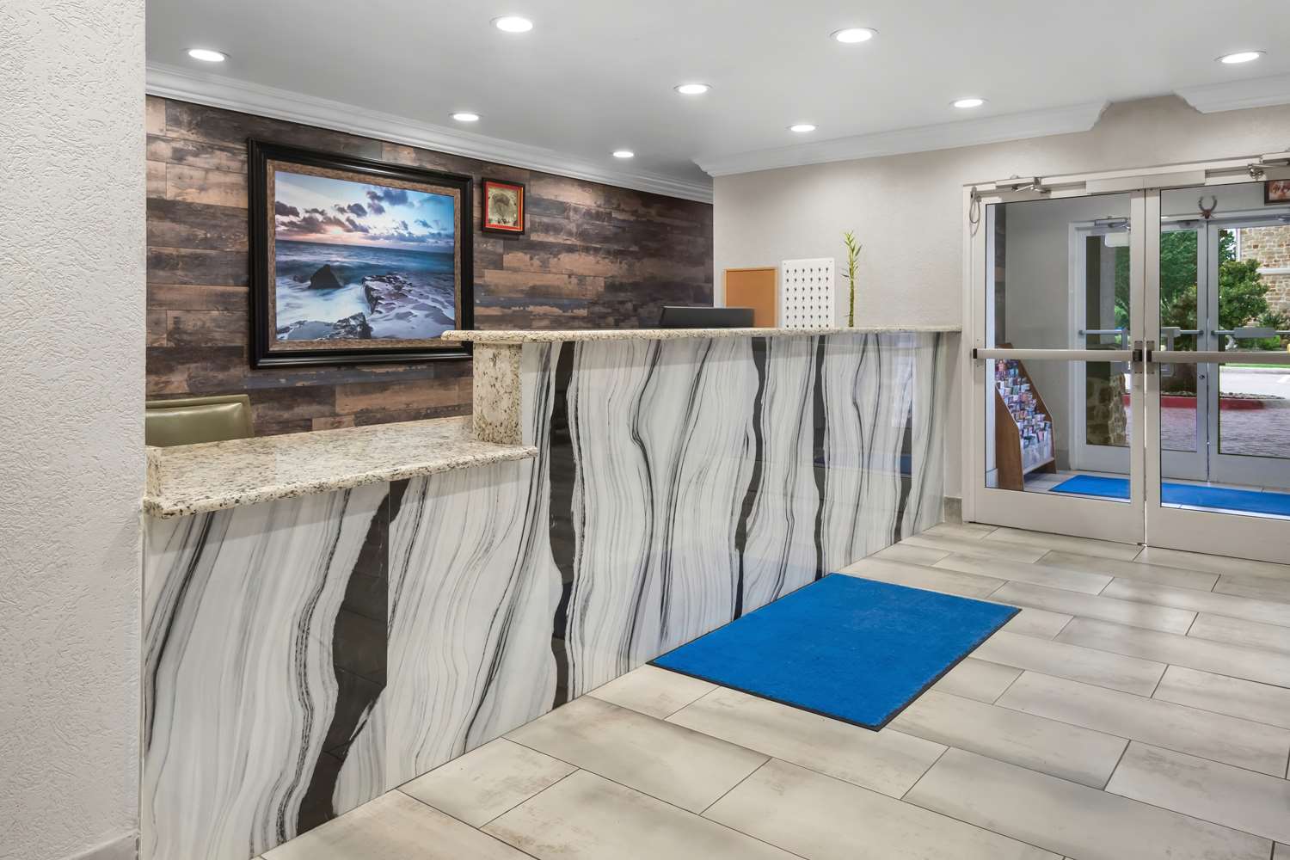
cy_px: 430
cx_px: 645
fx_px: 860
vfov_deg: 53.1
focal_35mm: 24
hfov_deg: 73.7
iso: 800
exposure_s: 1/8
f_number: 8
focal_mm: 16
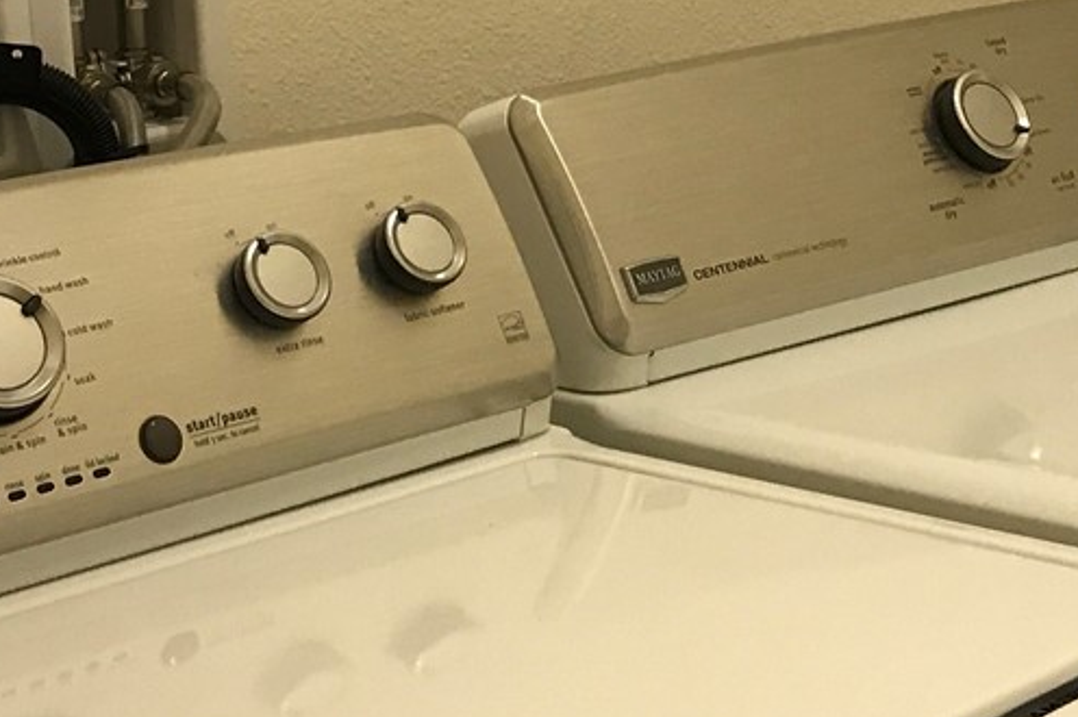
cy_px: 135
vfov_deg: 14.4
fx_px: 2813
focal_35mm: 94
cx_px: 715
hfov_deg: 21.6
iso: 40
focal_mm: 3.99
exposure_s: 1/30
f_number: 1.8
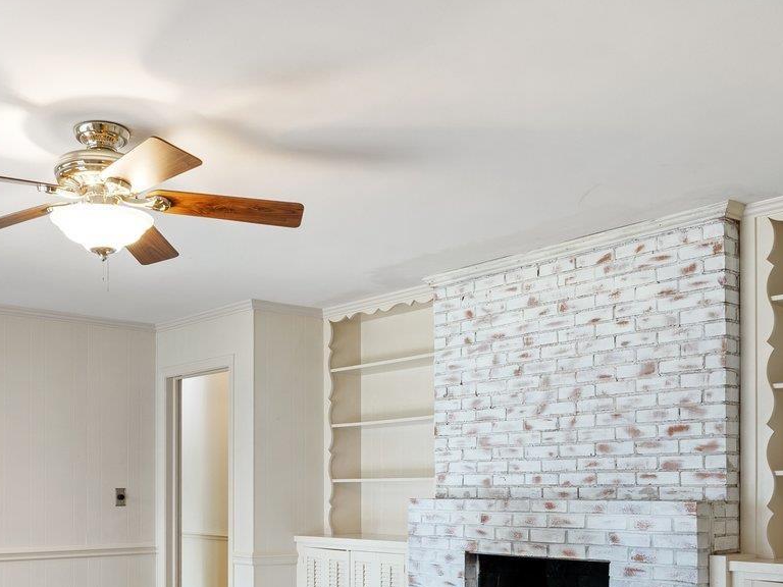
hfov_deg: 45.5
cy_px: 506
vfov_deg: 33.6
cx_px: 314
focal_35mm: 41
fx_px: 927
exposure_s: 1/1.25
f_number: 9
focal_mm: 16
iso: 250
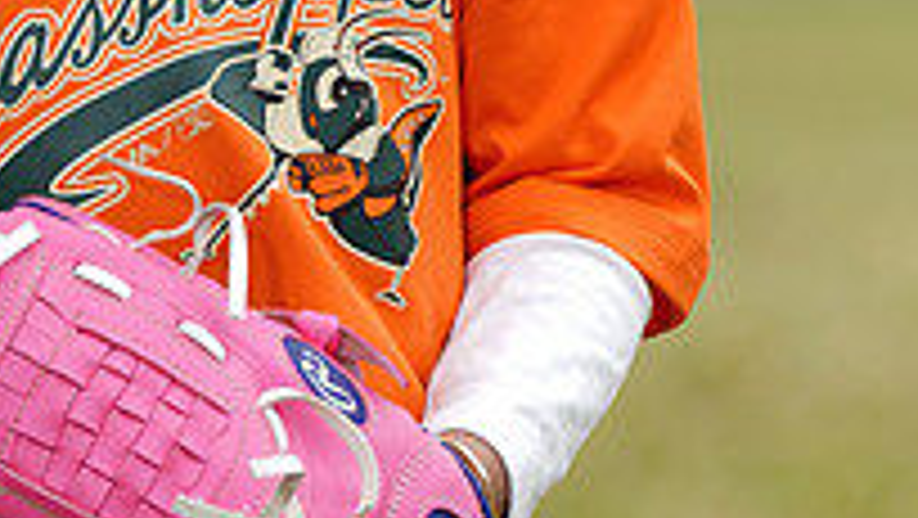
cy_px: -545
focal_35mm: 542
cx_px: 61
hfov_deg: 4.0
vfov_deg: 2.2
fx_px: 13200
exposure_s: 1/250
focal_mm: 182
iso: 50
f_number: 5.6
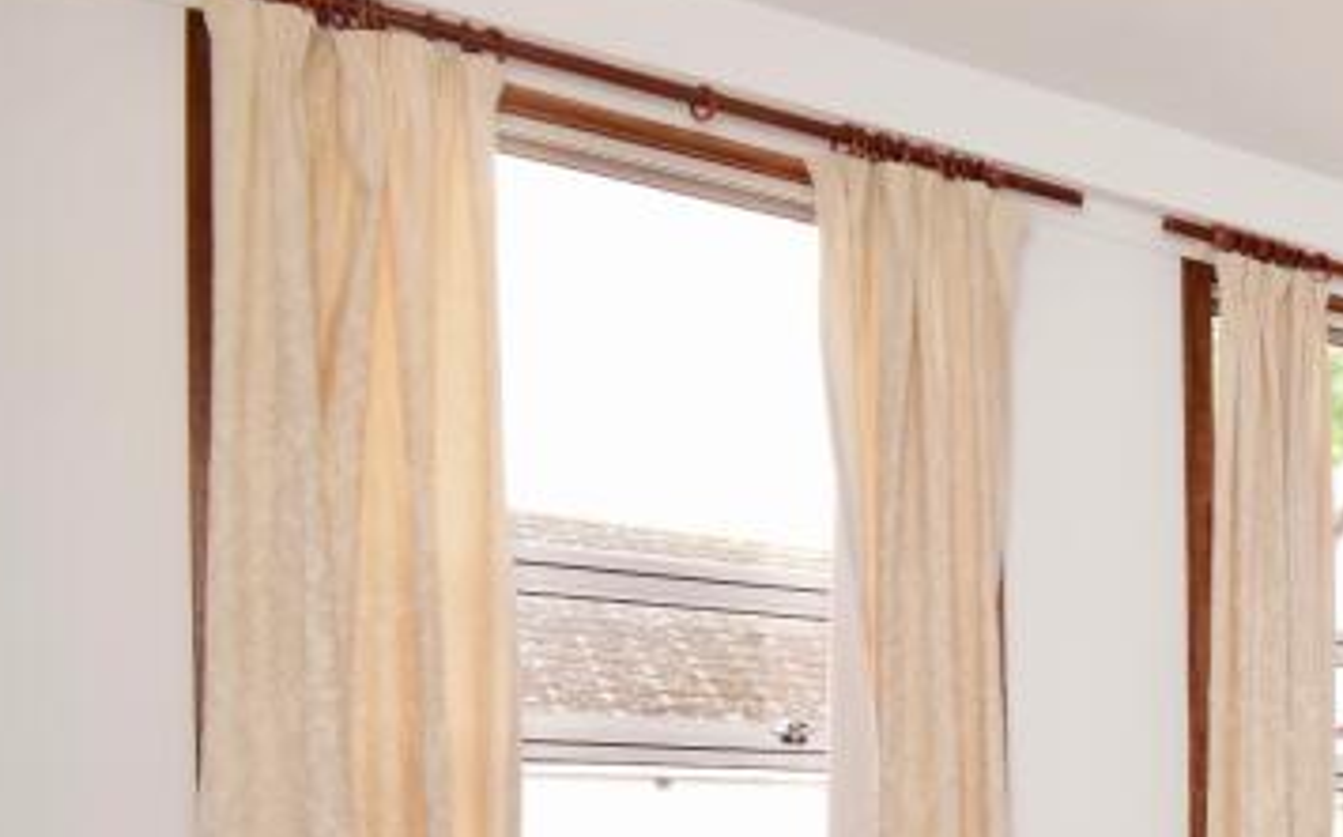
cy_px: 933
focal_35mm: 44
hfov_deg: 31.1
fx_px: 1609
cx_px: 1875
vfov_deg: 26.7
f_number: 8
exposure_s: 1/80
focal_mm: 10
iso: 800
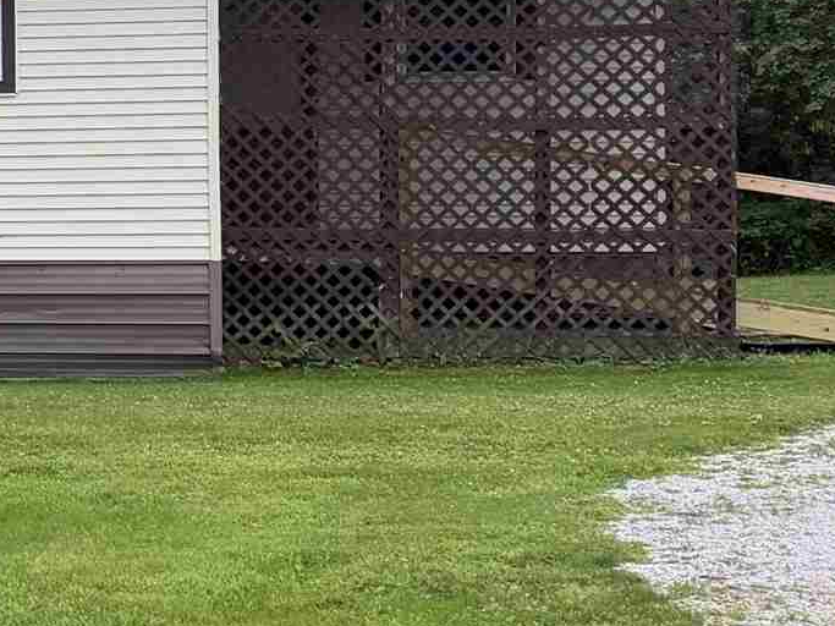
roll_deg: +0.8
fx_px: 2605
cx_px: -814
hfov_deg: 15.0
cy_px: 181
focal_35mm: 108
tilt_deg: -0.2
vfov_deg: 13.7
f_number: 1.78
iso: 100
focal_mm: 6.76
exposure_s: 1/888
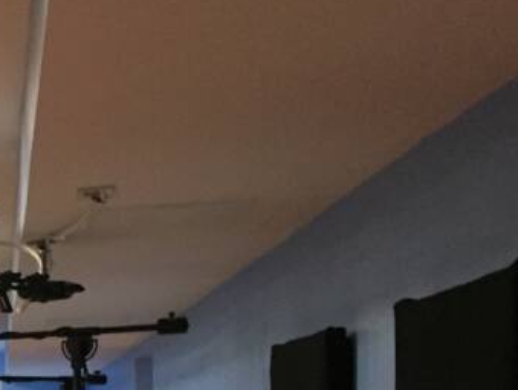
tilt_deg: -3.4
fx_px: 1498
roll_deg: +0.7
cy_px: 515
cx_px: -275
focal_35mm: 100
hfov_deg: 17.5
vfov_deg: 14.2
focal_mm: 4.15
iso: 250
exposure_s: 1/30
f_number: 2.2
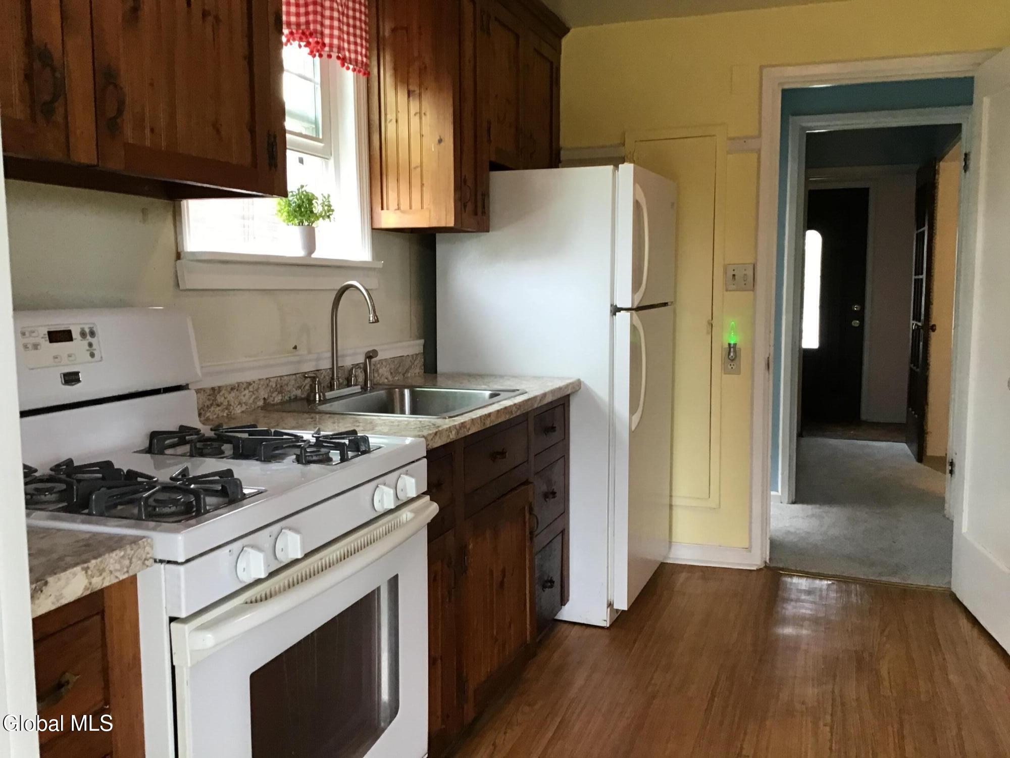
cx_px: 505
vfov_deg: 45.4
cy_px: 379
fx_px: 904
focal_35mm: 31
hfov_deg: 58.4
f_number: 2.4
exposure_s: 1/30
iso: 80
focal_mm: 3.3
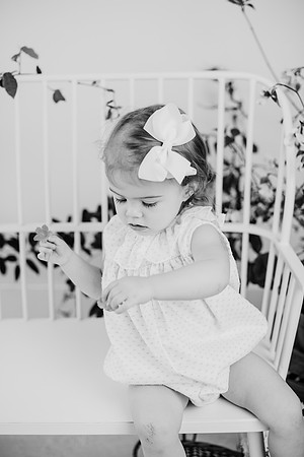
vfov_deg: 39.6
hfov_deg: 27.0
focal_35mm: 50
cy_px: 228
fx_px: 633
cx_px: 152
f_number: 2.5
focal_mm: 50
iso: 125
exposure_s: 1/160
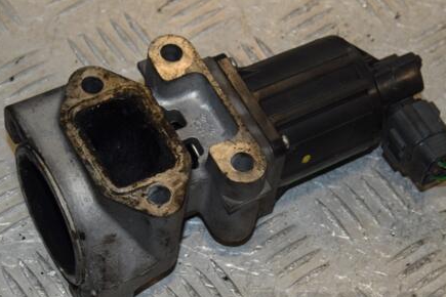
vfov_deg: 11.4
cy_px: 171
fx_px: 1487
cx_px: 237
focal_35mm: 120
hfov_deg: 17.1
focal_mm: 58
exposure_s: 1/200
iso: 800
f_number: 9
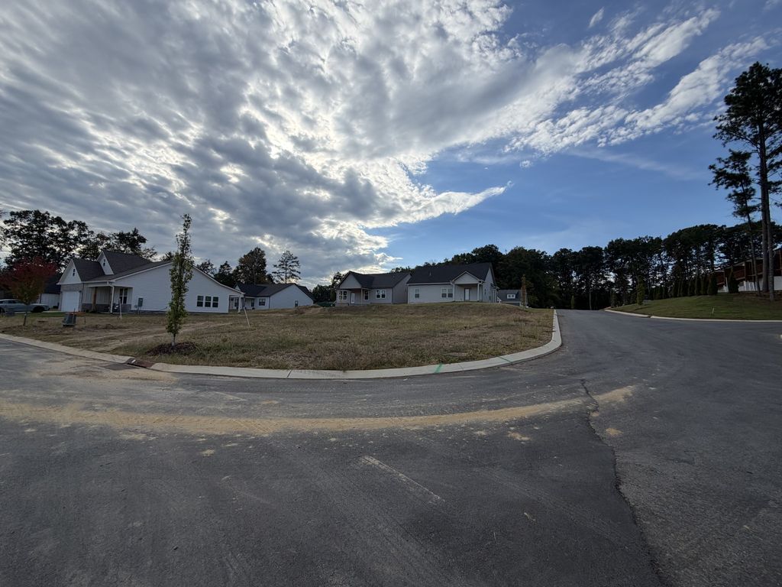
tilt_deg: +3.8
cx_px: 391
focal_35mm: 14
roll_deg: -0.9
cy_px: 294
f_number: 2.2
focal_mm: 2.22
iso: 25
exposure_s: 1/1017
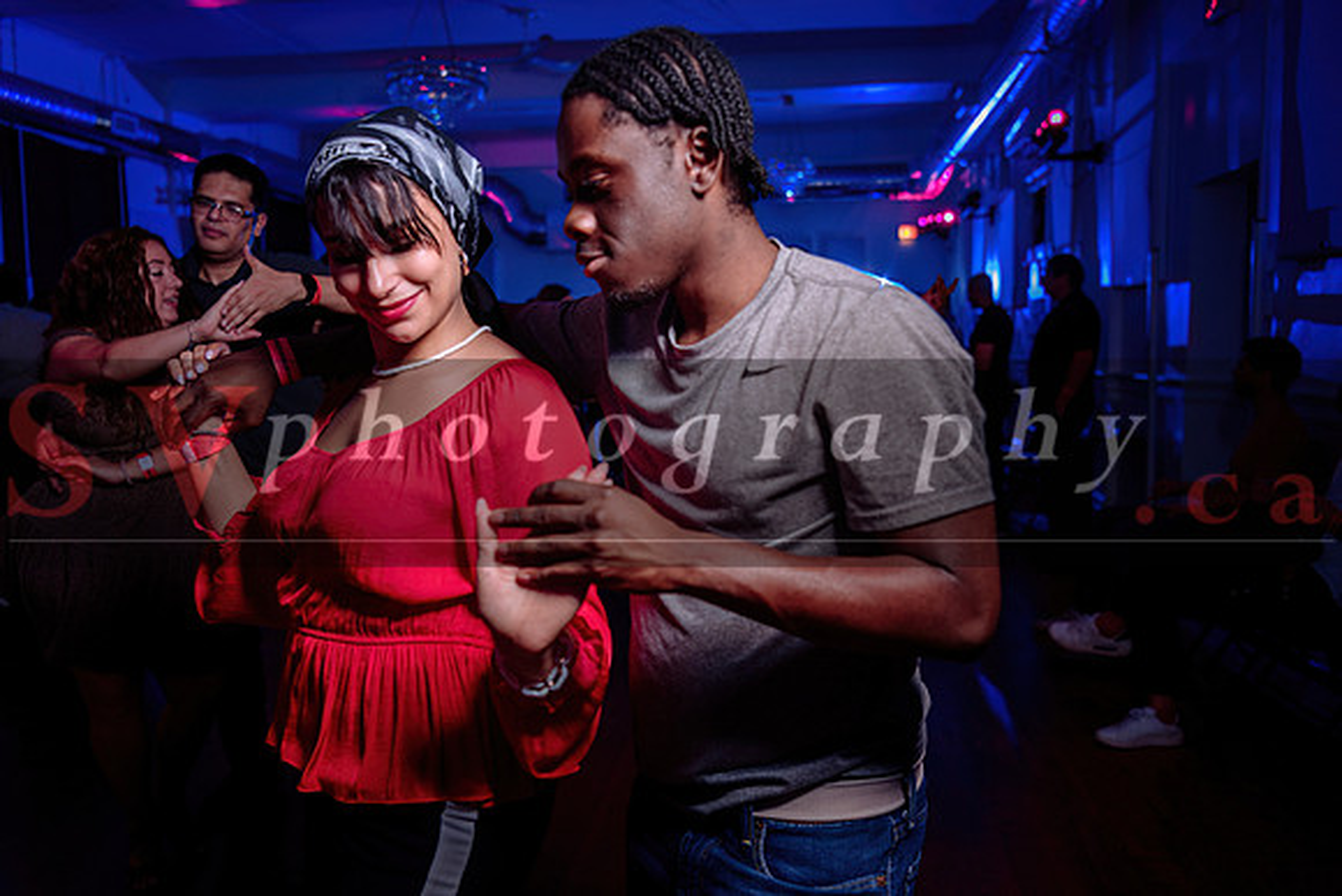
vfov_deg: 42.3
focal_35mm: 31
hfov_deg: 60.3
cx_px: 671
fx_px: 1156
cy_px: 448
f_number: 3.2
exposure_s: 1/80
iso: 800
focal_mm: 31
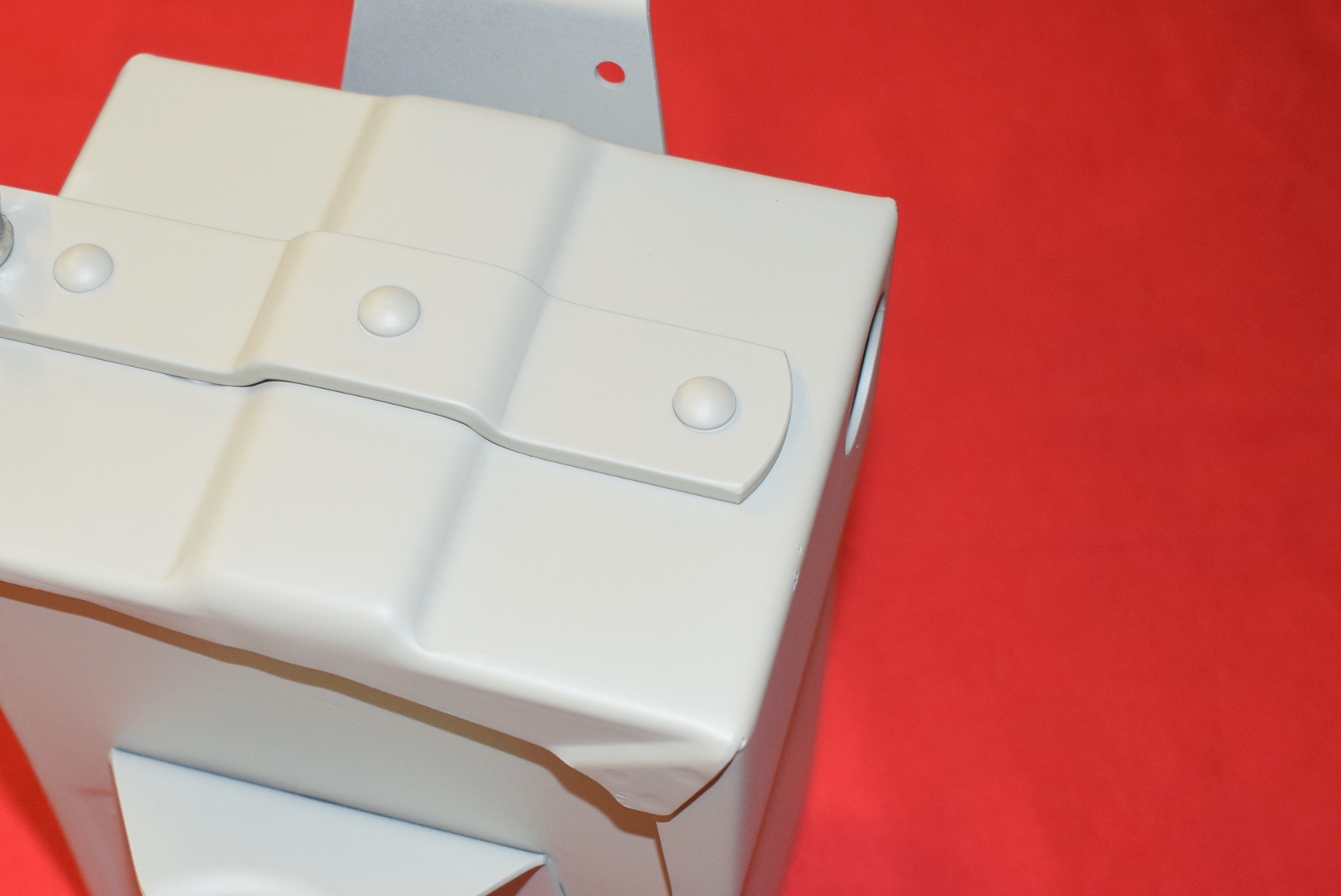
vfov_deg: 20.5
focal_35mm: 66
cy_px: 656
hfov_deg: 30.2
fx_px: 2456
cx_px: 400
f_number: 5
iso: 800
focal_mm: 25
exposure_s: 1/60
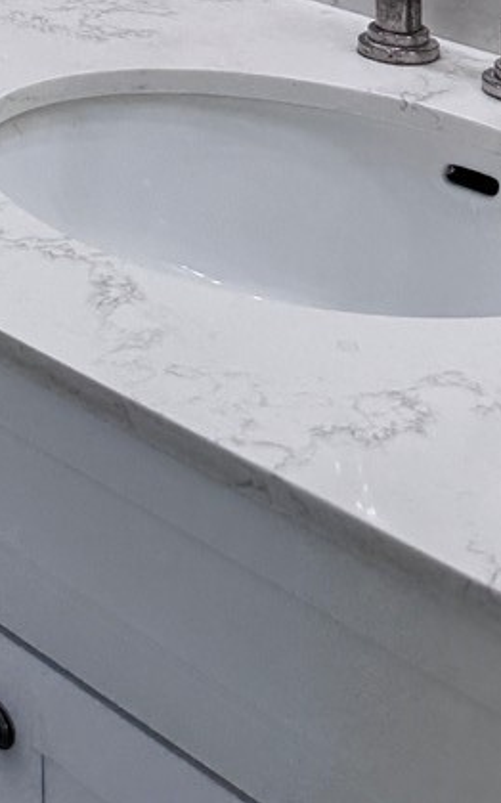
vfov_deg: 18.3
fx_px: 2122
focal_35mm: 97
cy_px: -495
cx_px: -388
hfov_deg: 12.4
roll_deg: +2.5
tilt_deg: -4.1
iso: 80
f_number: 1.78
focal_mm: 6.76
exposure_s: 1/301
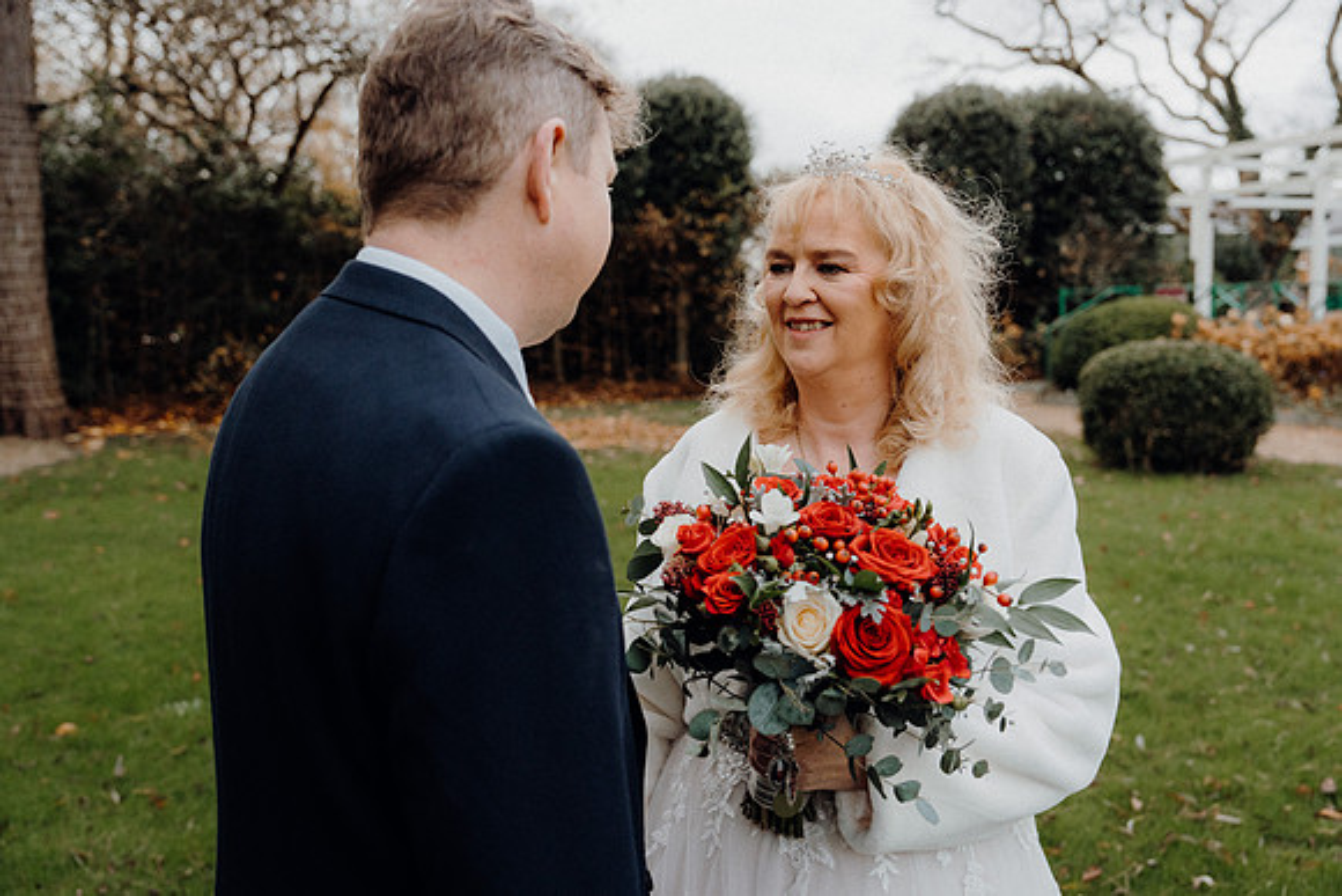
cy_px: 448
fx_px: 1268
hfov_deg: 55.8
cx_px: 671
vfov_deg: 38.9
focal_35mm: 34
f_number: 3.5
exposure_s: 1/250
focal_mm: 34
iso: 2000
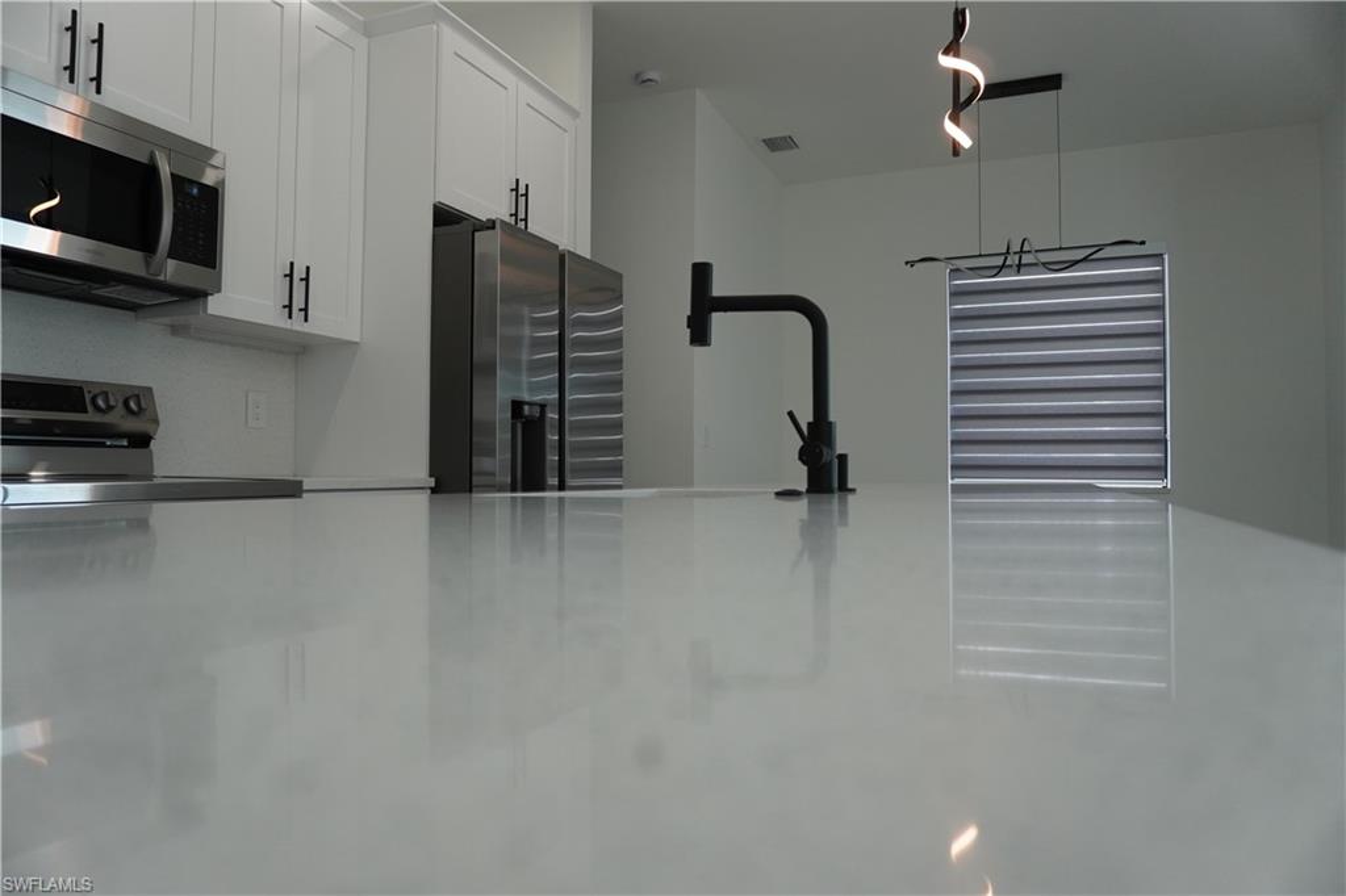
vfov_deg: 53.1
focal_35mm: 24
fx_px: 897
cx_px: 673
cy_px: 448
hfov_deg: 73.8
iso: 500
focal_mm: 16
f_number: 4
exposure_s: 1/160
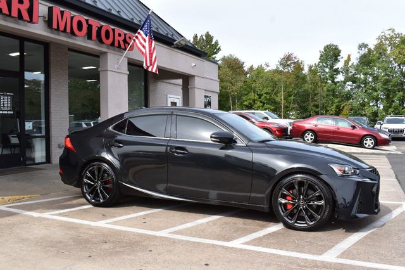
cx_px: 202
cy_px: 135
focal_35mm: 33
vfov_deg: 39.9
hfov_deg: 57.2
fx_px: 371
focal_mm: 22
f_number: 11
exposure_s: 1/400
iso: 400
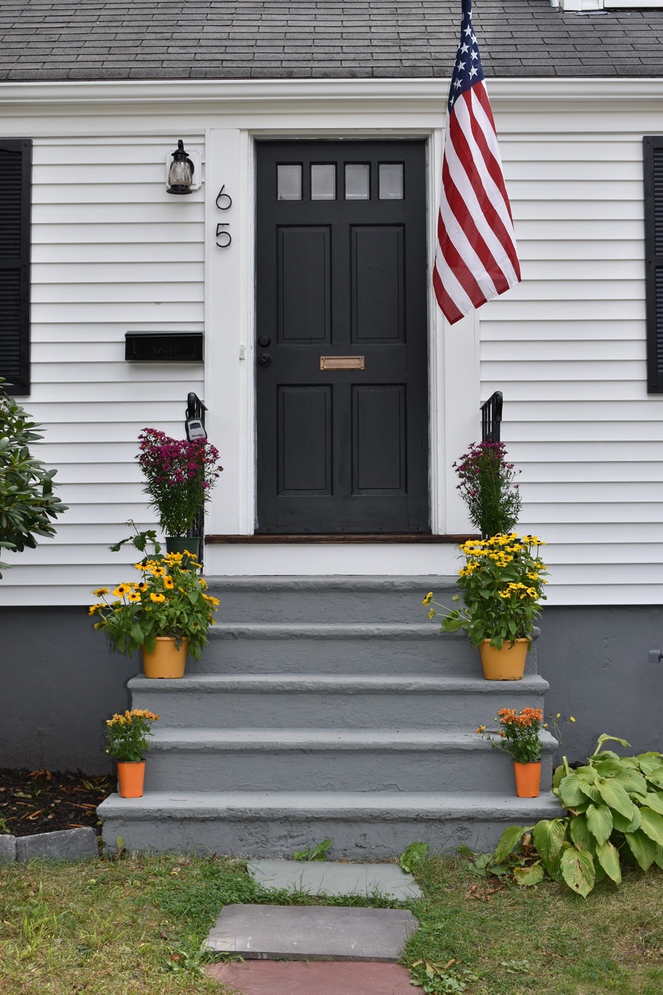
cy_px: 498
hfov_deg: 25.8
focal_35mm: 52
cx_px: 332
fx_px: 1450
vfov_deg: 37.9
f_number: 6.3
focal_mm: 35
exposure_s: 1/200
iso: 100
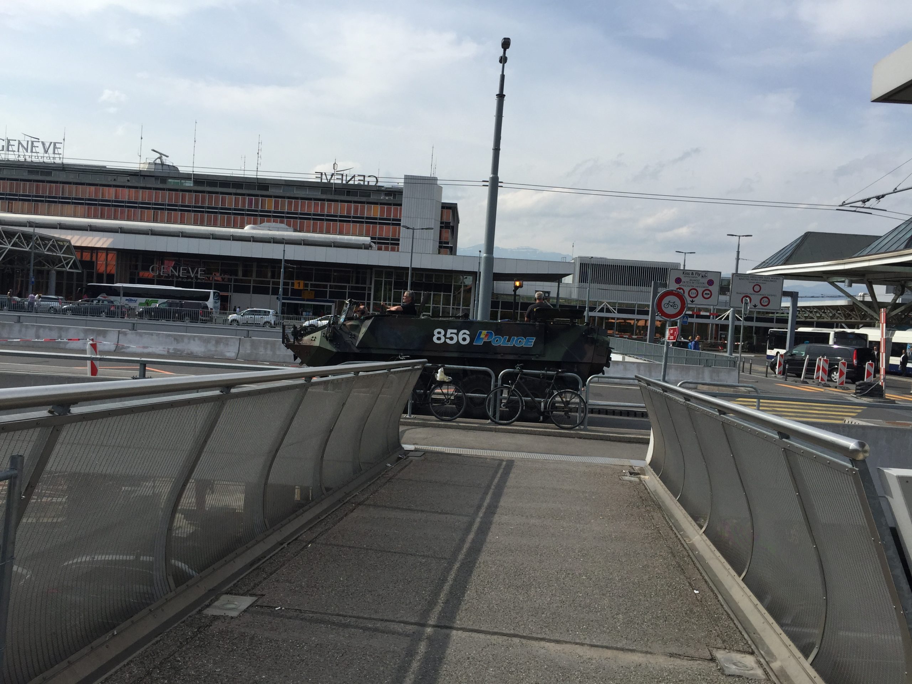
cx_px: 456
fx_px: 764
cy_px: 342
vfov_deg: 48.2
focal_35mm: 29
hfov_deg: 61.7
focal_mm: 4.15
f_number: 2.2
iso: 32
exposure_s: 1/3049
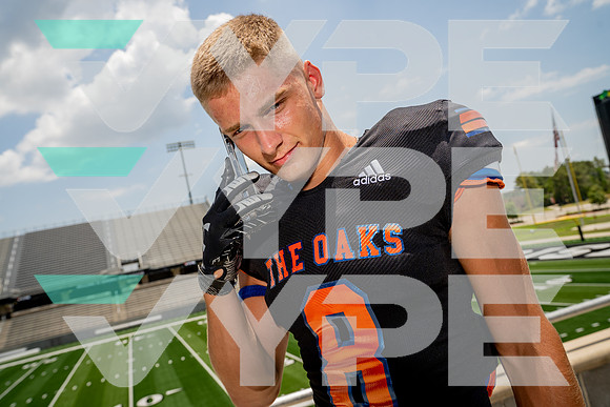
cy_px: 204
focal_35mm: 32
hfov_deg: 58.7
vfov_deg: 41.1
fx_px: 542
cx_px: 305
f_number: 7.1
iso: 100
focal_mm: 32
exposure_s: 1/250
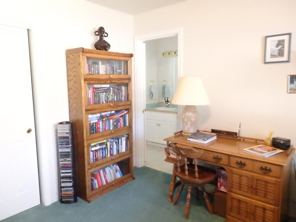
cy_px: 111
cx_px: 148
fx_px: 214
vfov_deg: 54.9
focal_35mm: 25
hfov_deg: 69.4
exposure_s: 1/60
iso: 3200
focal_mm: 4.5
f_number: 3
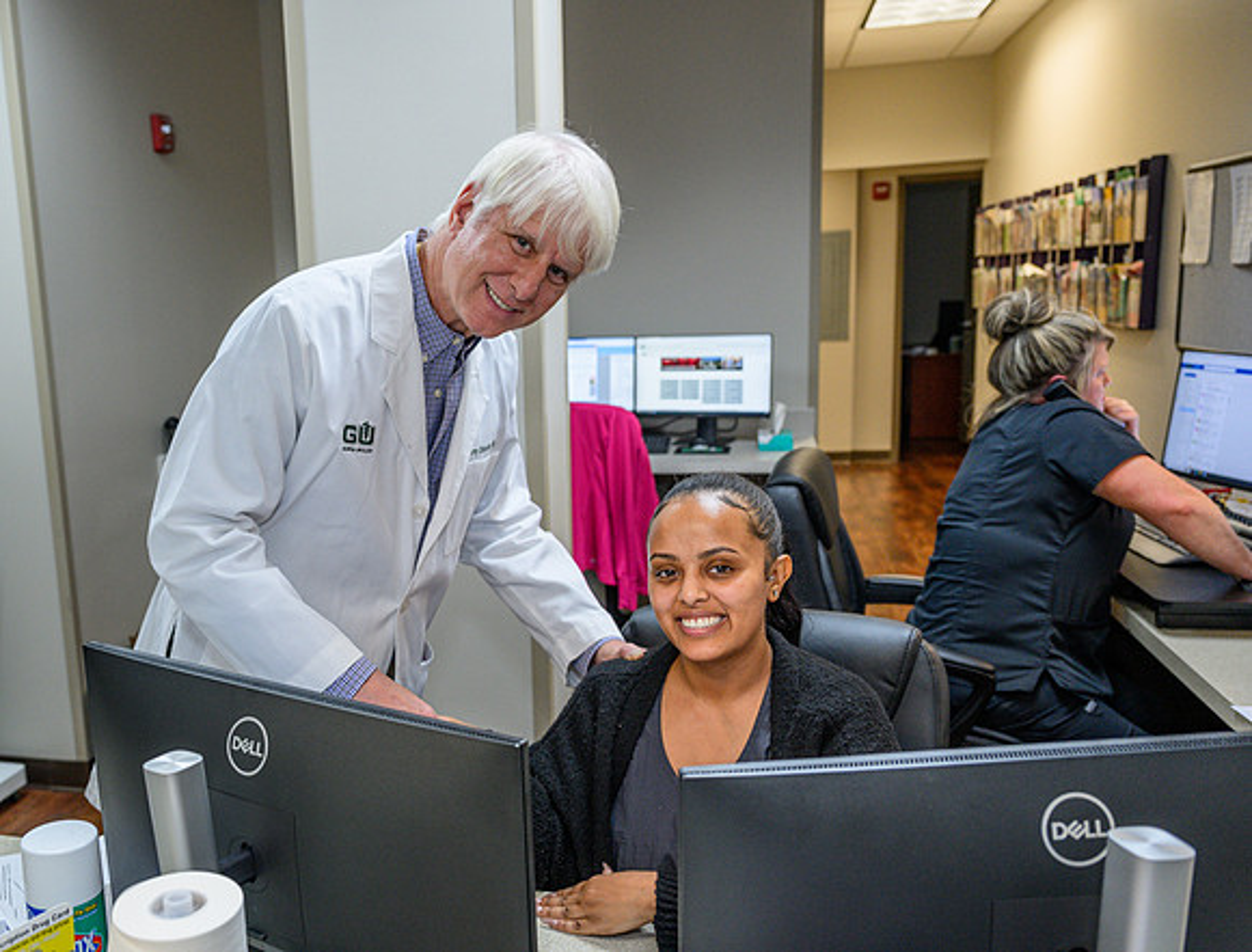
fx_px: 1197
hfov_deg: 54.0
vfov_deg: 43.3
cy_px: 512
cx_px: 402
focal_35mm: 33
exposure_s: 1/100
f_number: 3.5
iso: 640
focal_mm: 25
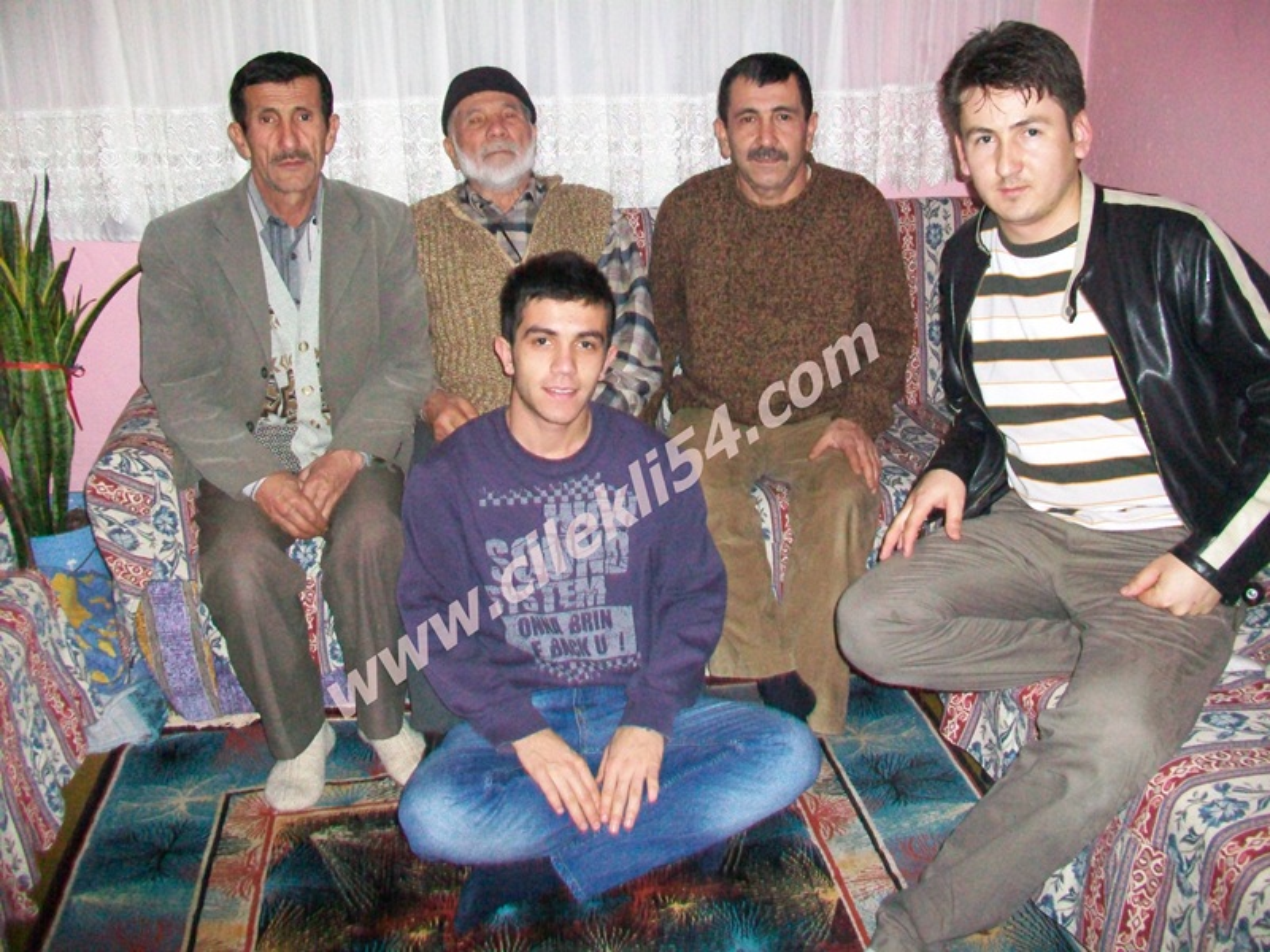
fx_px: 1174
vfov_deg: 44.2
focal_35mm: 32
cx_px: 635
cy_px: 476
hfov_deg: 56.8
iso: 400
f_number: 2.8
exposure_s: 1/125
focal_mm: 5.7
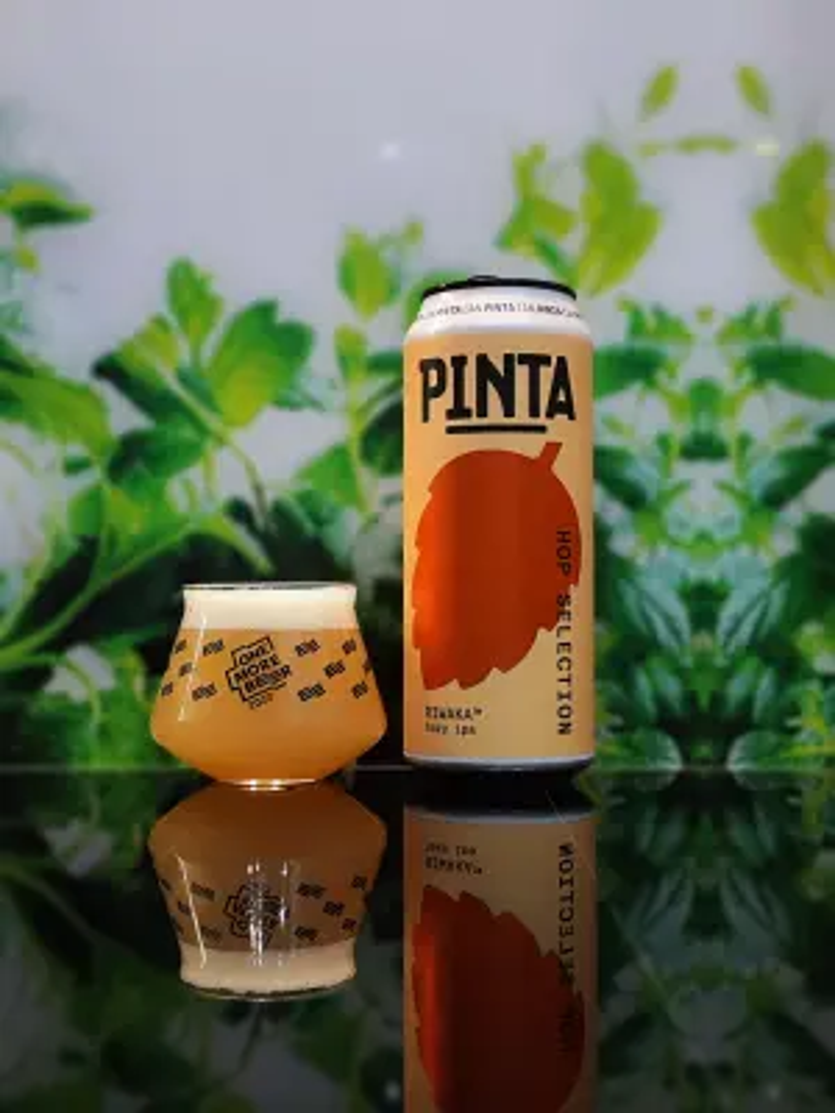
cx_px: 418
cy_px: 556
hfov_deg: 30.3
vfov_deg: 39.7
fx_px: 1544
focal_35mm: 48
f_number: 1.9
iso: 1319
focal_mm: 7.1
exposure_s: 1/100
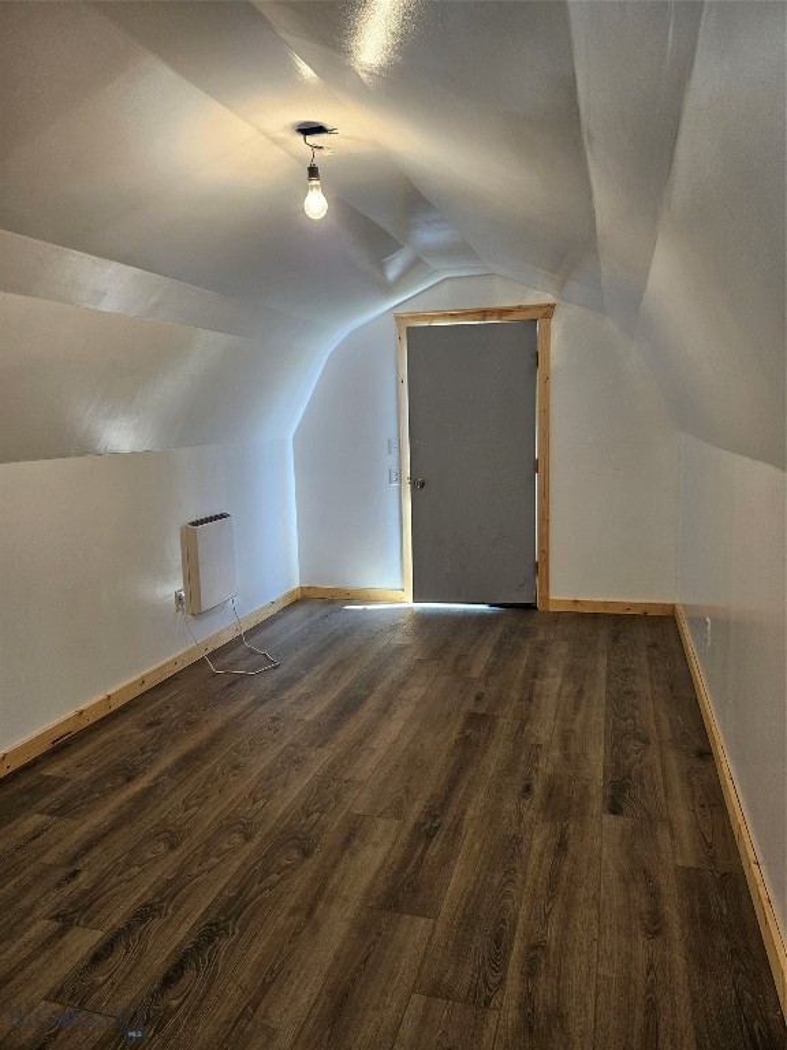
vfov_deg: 71.6
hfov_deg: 56.8
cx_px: 394
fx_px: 728
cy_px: 525
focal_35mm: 24
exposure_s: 1/120
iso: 80
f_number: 1.8
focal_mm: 5
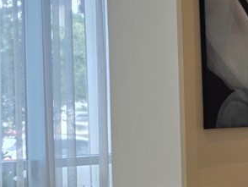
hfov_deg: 13.5
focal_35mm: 125
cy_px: 127
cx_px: 494
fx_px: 896
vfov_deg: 11.9
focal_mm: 6.3
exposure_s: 1/120
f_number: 1.7
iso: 32
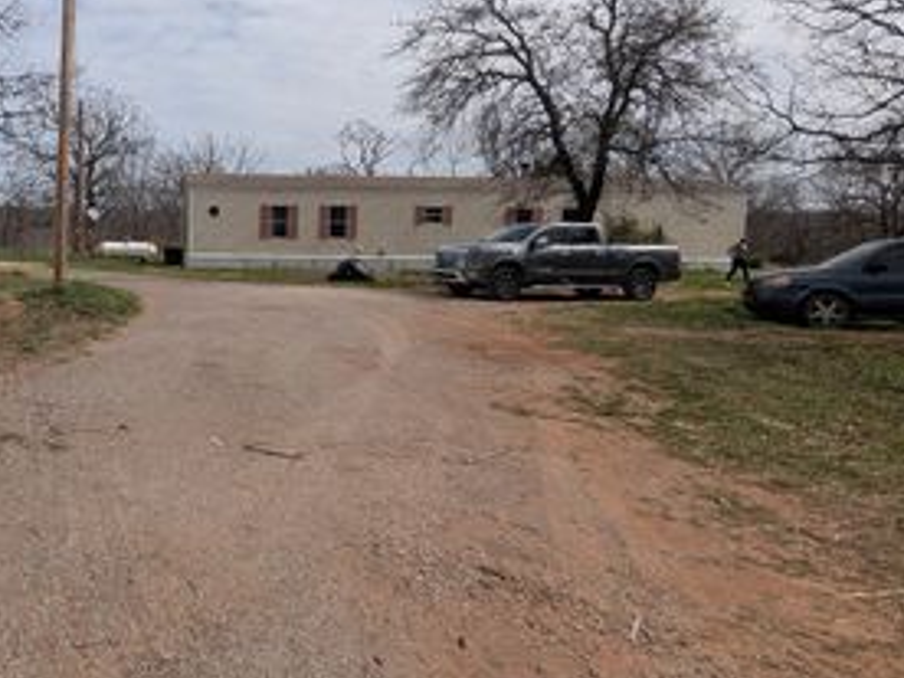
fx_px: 757
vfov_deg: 48.0
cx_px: 160
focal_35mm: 29
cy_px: 275
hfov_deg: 56.4
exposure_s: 1/2326
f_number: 2.2
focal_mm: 2.35
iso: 50
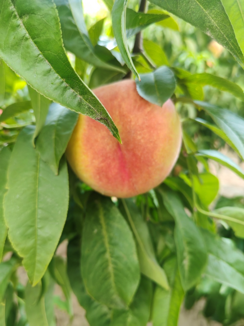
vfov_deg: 65.3
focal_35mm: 27
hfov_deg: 51.3
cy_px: 163
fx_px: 254
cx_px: 122
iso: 1000
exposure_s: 1/100
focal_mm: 5.52
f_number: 1.95
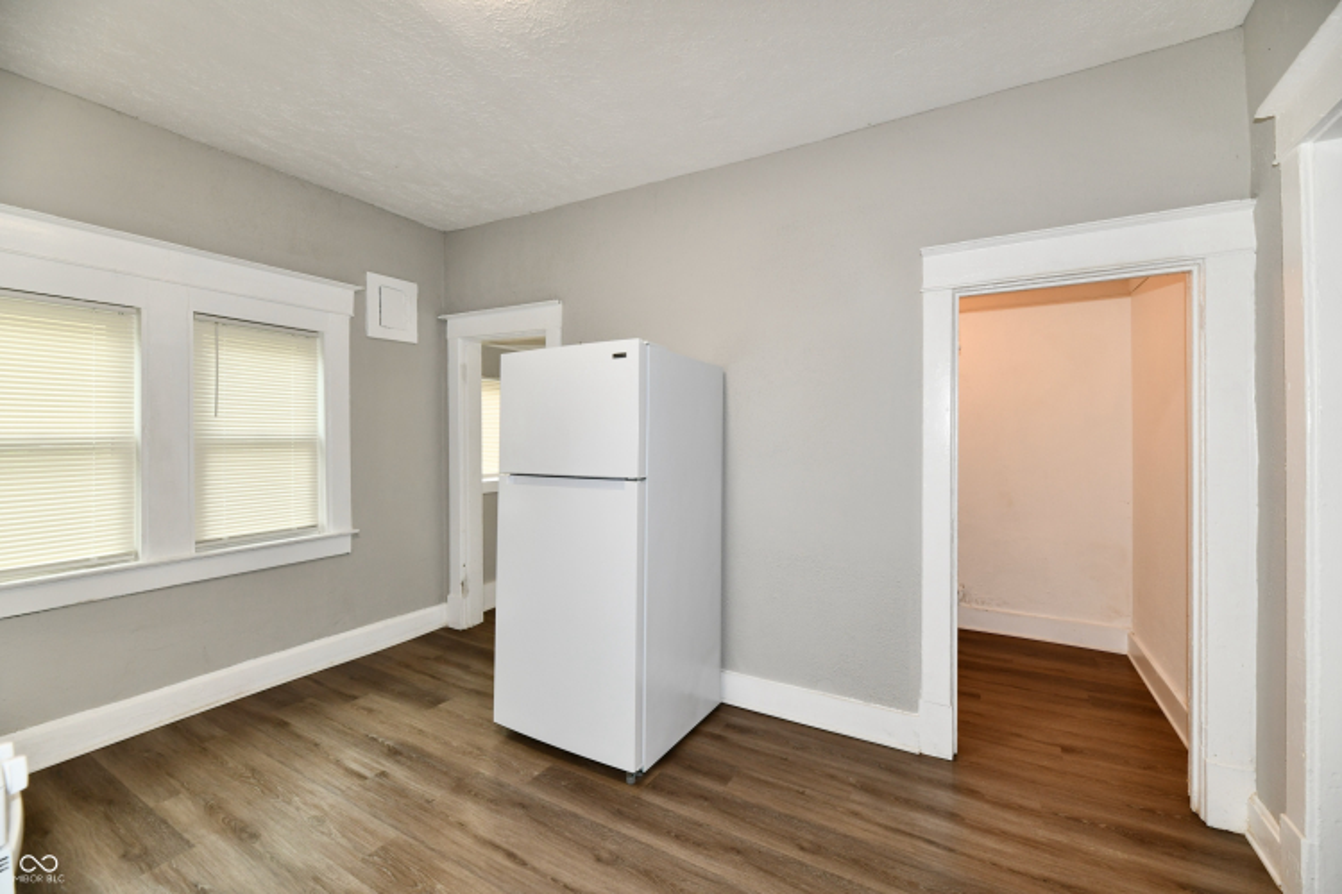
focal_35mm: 14
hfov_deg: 104.3
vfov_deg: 81.2
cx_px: 671
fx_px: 522
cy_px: 447
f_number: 6.3
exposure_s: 1/60
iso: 640
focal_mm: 14
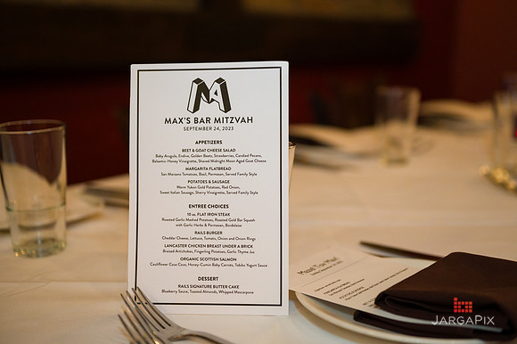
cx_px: 259
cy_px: 172
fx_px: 720
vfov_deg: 26.9
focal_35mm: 50
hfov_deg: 39.5
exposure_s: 1/200
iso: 1600
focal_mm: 48
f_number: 3.2
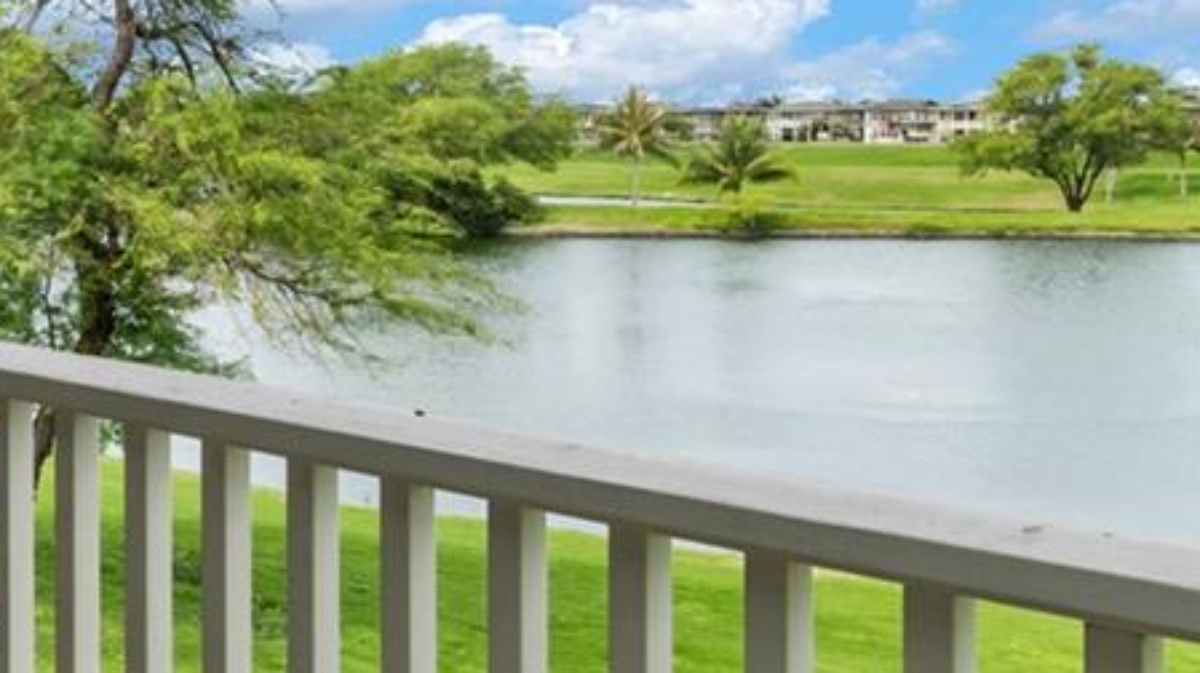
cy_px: 134
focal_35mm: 56
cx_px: 176
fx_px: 1781
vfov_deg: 21.2
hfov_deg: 35.5
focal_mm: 10
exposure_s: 1/160
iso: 160
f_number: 8
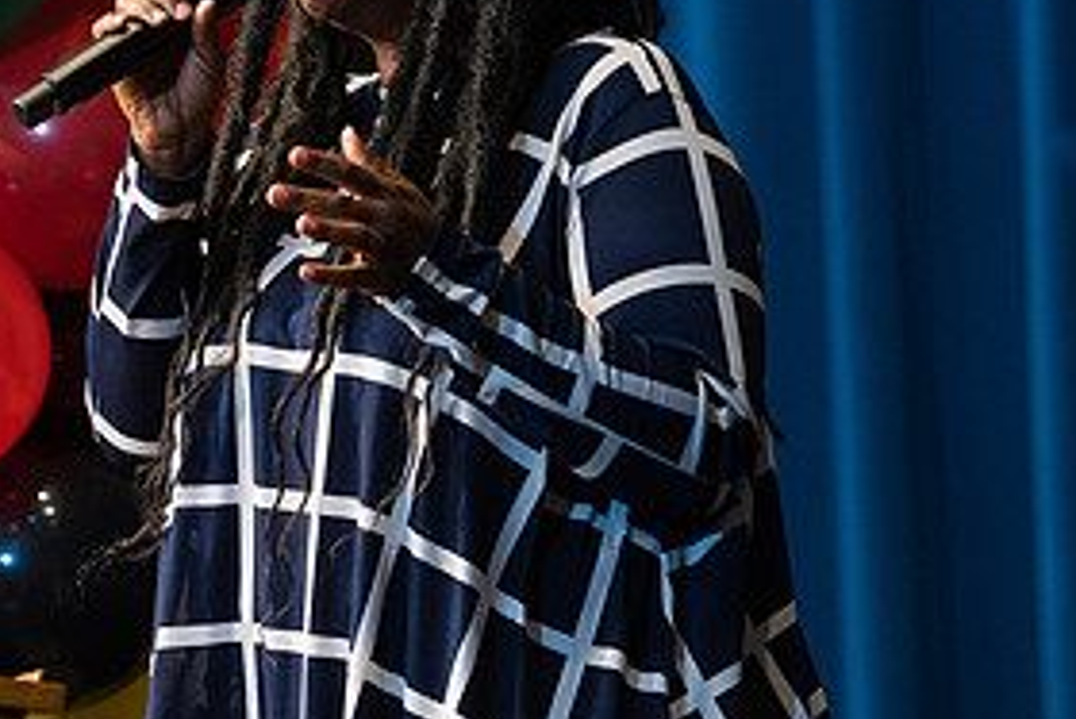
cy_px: 129
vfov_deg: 3.0
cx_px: 136
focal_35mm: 457
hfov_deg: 4.5
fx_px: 13666
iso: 3200
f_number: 4
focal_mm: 200
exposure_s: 1/250
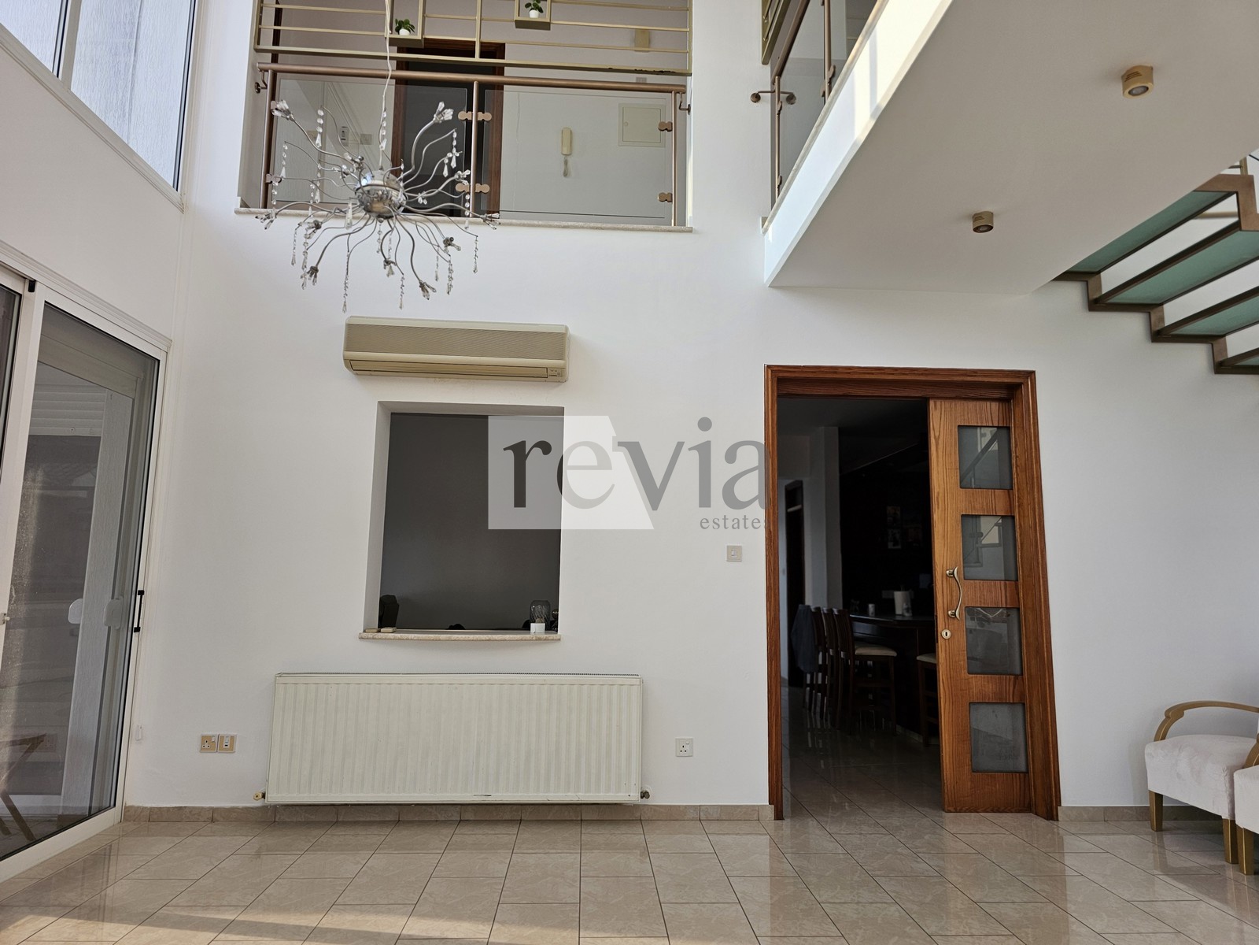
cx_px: 630
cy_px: 472
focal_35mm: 23
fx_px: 837
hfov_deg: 73.9
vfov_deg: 58.9
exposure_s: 1/190
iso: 64
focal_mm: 6.3
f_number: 1.7
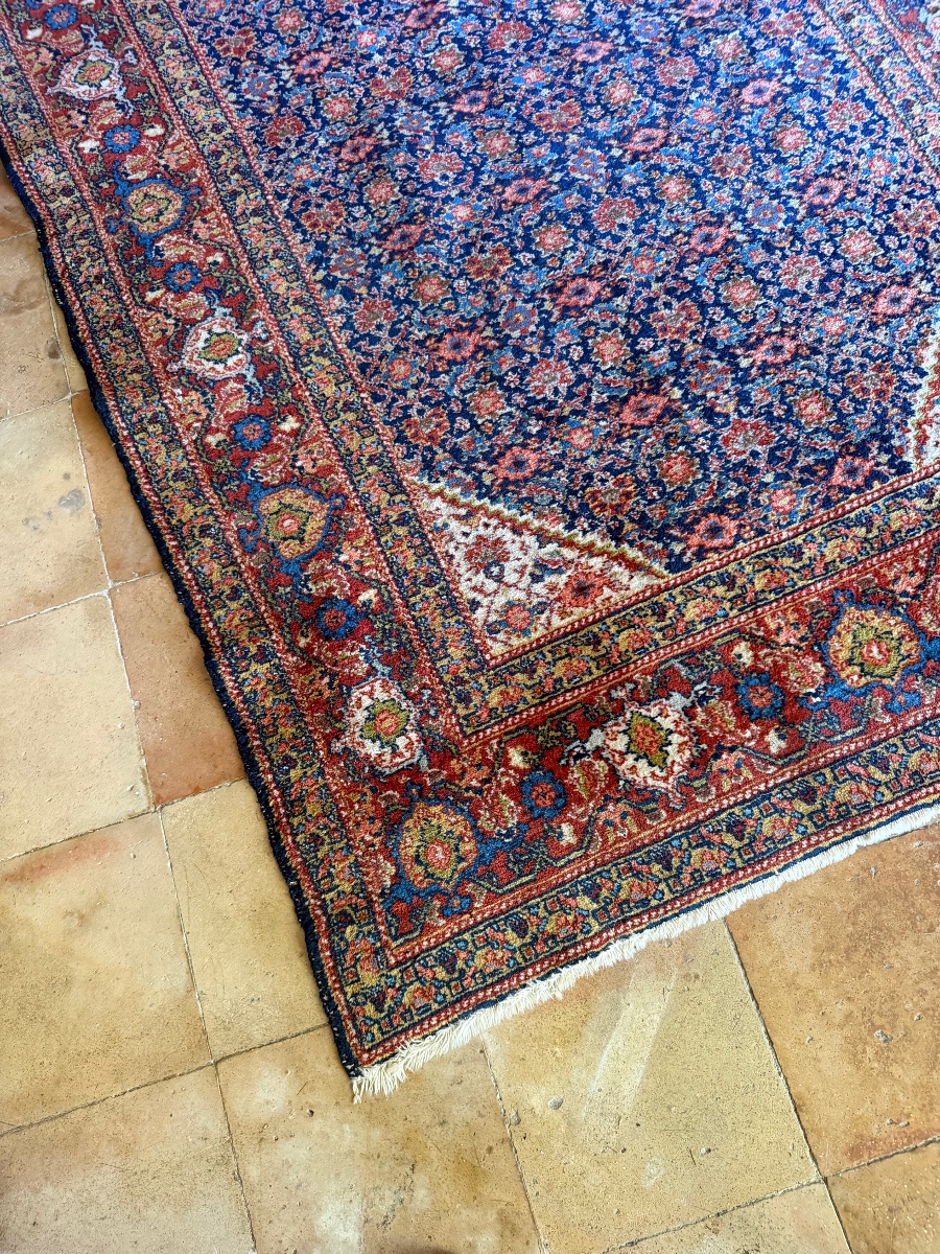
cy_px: 627
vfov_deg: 71.6
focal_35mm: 24
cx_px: 470
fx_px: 869
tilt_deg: -75.2
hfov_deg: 56.8
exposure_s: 1/60
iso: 400
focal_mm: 6.76
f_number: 1.78
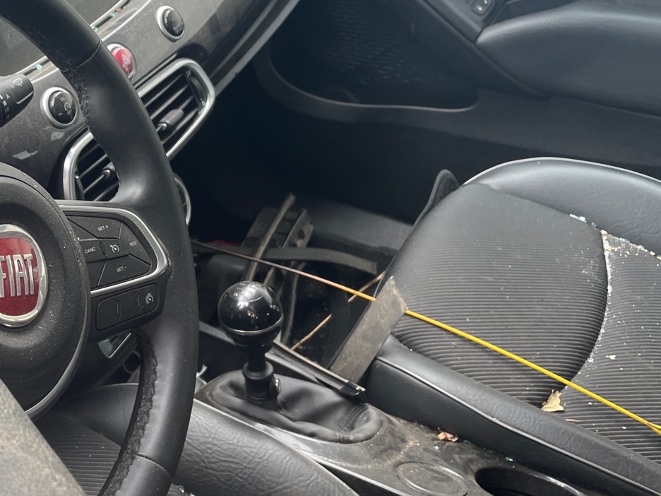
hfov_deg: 35.5
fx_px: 955
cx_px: 45
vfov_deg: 28.9
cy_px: 156
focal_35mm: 50
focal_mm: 4.2
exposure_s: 1/121
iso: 40
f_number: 1.6
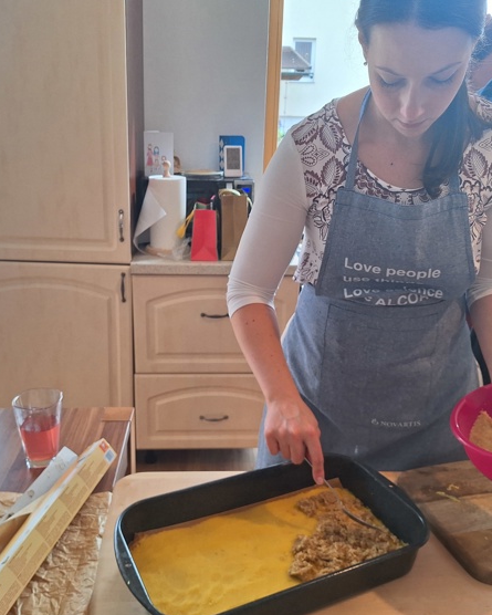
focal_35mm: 31
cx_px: 235
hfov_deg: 47.1
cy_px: 310
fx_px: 564
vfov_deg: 57.2
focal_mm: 5.54
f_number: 1.8
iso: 40
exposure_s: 1/100
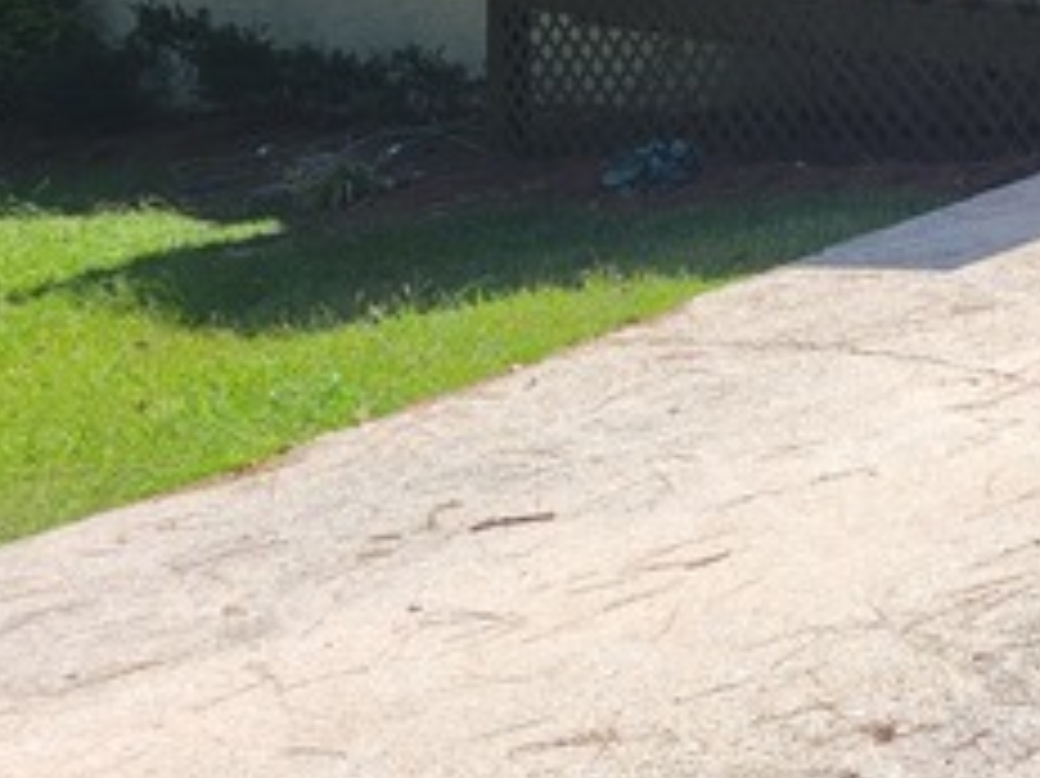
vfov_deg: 18.3
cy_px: -229
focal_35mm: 75
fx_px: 2252
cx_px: 1411
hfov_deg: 22.7
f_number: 1.8
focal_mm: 5.4
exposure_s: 1/1517
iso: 40
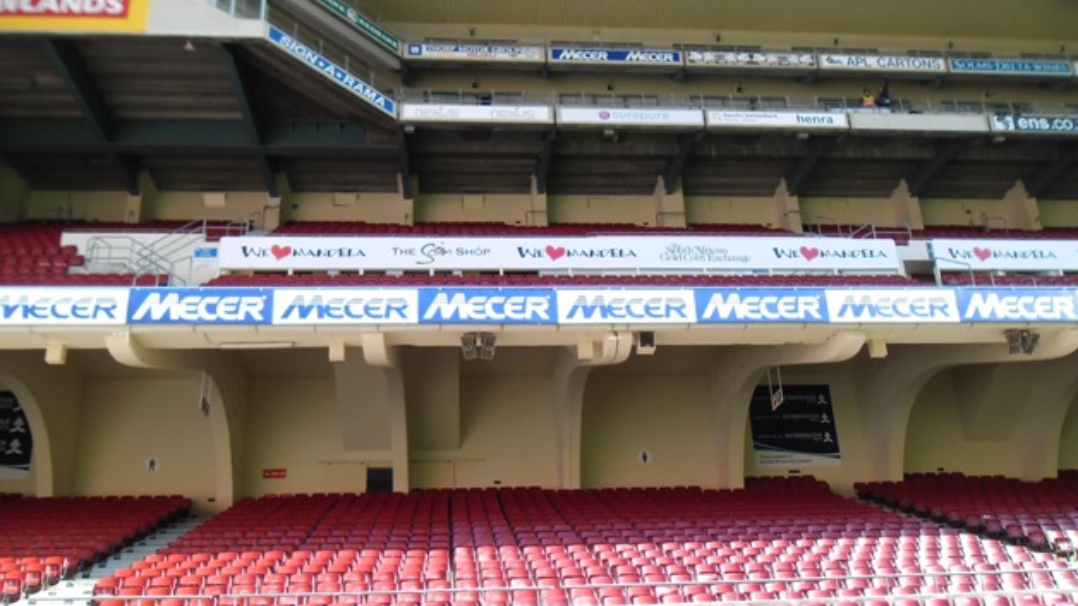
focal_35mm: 30
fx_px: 857
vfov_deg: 38.4
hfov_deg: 64.3
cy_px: 410
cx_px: 536
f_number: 3.5
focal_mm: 4.9
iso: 80
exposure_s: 1/158
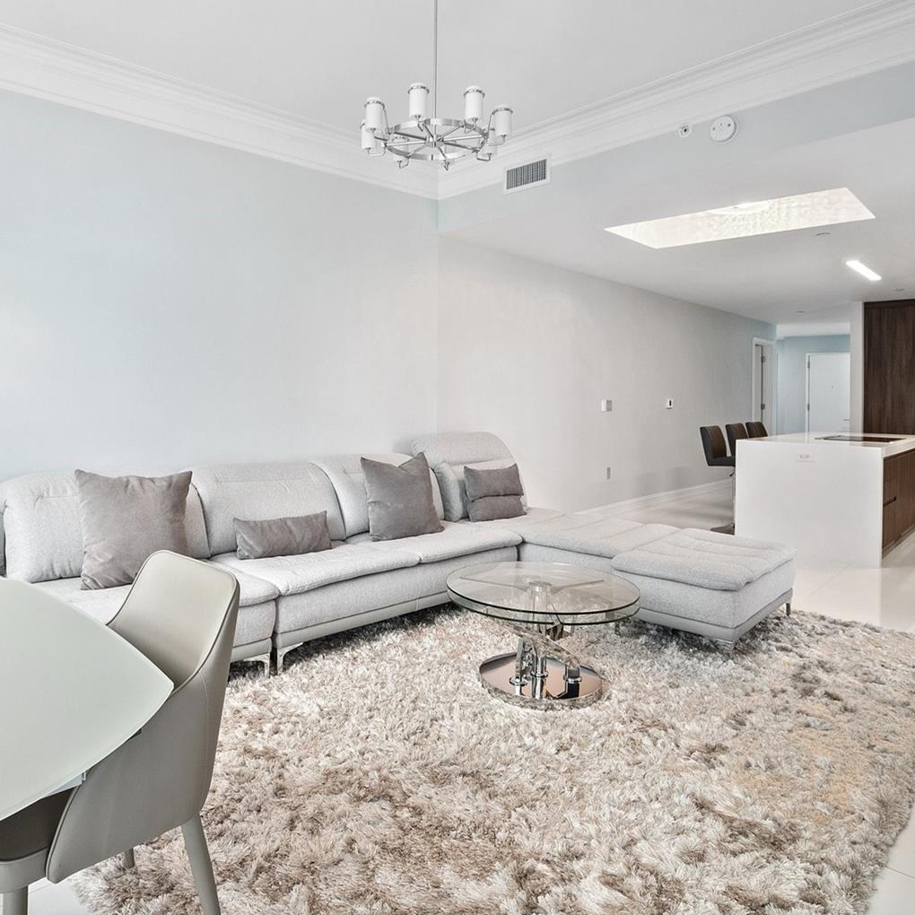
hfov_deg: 74.2
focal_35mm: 20
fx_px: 598
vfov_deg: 74.8
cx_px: 380
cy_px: 443
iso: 560
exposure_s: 1/15
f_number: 8
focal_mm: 10
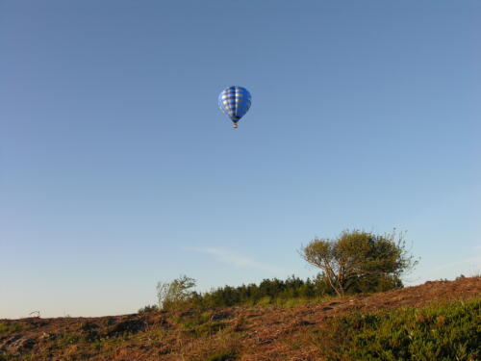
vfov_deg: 41.8
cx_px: 240
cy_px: 180
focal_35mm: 34
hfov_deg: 54.0
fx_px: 472
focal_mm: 8.7
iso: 50
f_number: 5.2
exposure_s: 1/175
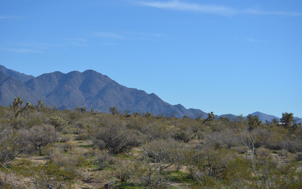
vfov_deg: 15.4
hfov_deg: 24.5
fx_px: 695
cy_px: 98
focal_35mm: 85
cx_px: 151
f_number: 7.1
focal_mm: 55
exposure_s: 1/1600
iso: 400
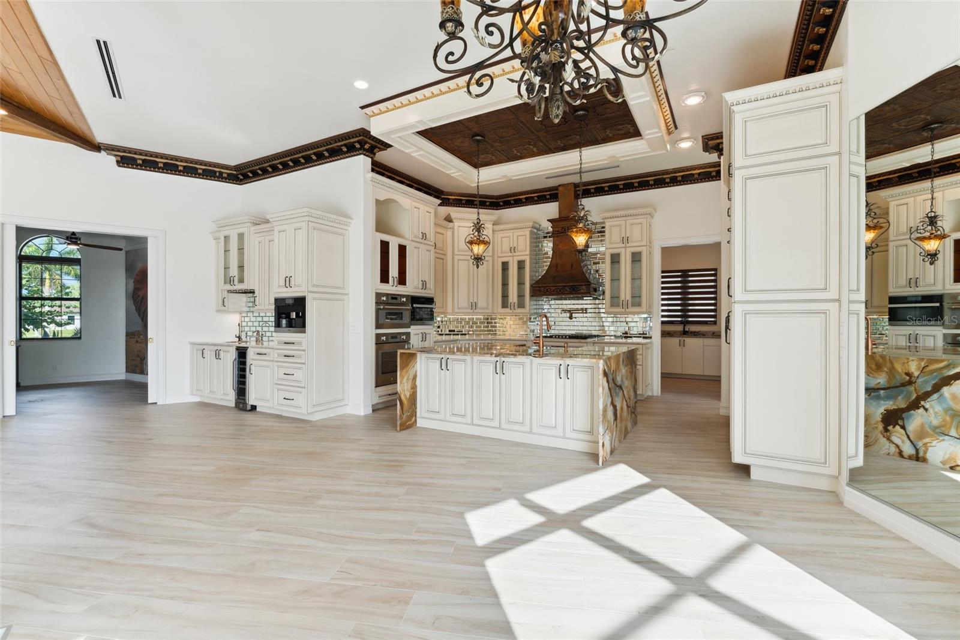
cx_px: 480
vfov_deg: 73.7
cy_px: 320
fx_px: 427
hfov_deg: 96.7
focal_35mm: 16
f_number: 9
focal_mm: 16
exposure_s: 1/50
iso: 200
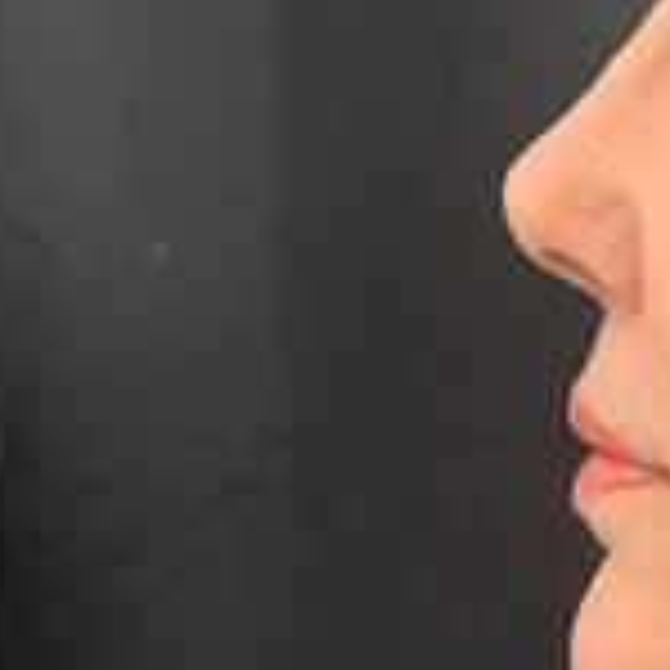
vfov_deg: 12.6
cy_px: 135
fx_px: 3022
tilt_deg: +0.5
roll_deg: -1.9
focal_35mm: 138
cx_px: 1066
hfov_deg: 12.0
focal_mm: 3
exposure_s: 1/60
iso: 125
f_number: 1.8
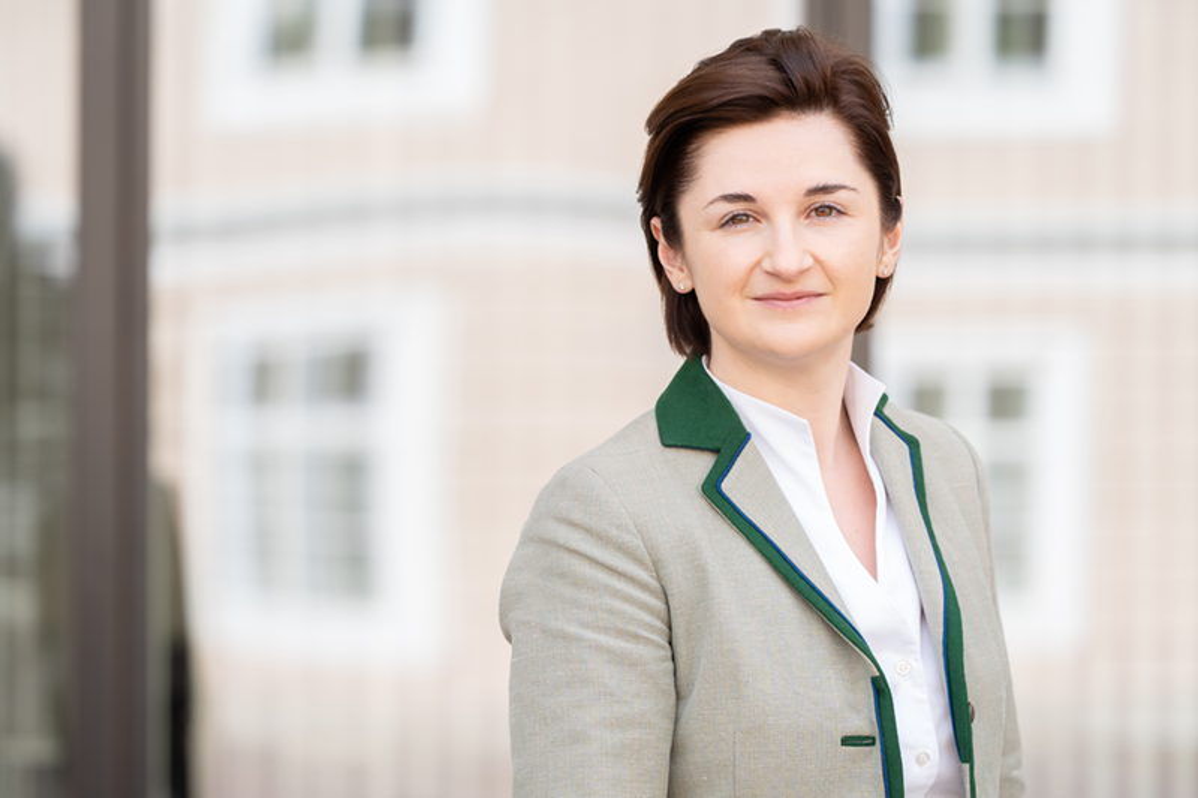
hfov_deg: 15.2
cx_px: 599
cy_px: 399
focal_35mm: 135
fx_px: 4491
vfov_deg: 10.2
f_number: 4
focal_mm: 135
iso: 160
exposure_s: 1/200
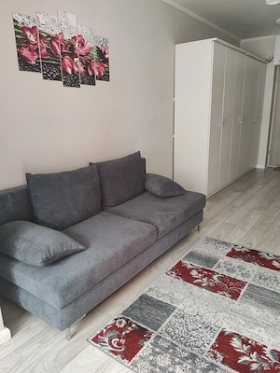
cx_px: 140
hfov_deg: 51.4
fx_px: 291
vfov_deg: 65.3
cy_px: 186
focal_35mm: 27
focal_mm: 6.12
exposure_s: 1/100
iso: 2000
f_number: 1.9
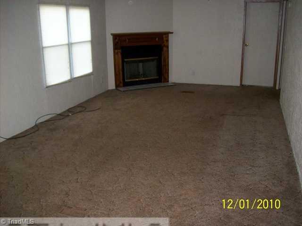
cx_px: 151
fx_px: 314
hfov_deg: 51.4
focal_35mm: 36
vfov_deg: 39.6
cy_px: 113
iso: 200
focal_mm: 6
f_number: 2.7
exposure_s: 1/64
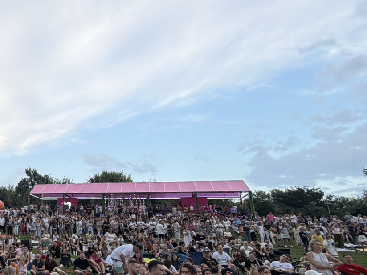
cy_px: 139
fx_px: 360
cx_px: -28
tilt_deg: +16.0
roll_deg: -2.8
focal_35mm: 34
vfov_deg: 41.8
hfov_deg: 43.2
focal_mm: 2.22
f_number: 2.2
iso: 50
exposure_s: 1/318
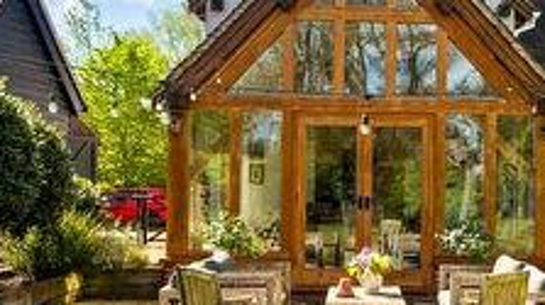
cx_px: 381
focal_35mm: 56
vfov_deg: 21.4
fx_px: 809
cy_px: 179
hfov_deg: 36.7
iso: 160
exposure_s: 1/80
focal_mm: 11.2
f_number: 9
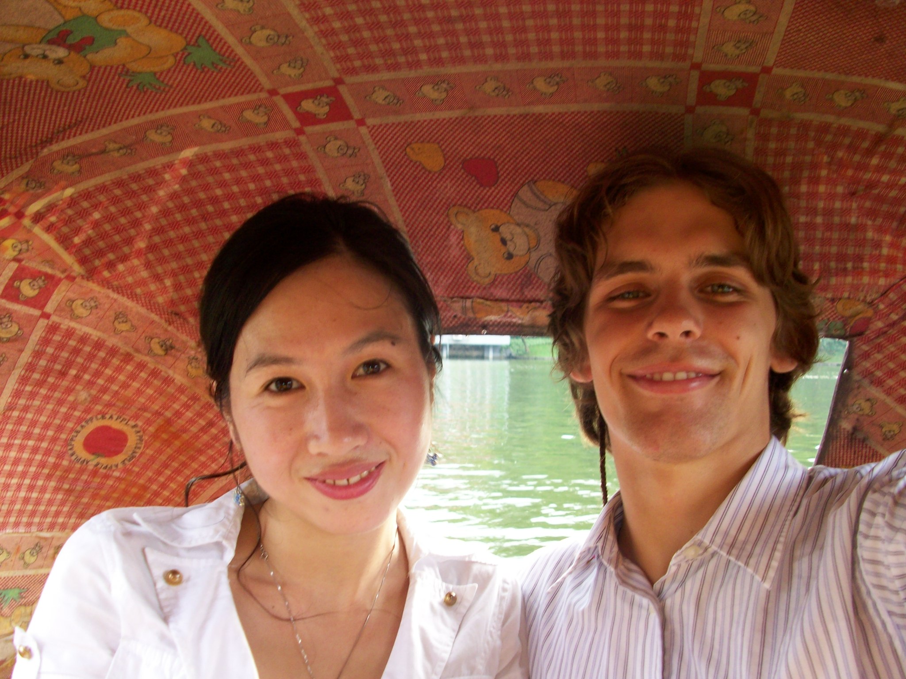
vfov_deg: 41.8
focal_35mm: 34
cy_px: 340
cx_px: 453
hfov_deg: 54.0
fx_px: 890
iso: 64
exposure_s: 1/28.7
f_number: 2.8
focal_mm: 5.7
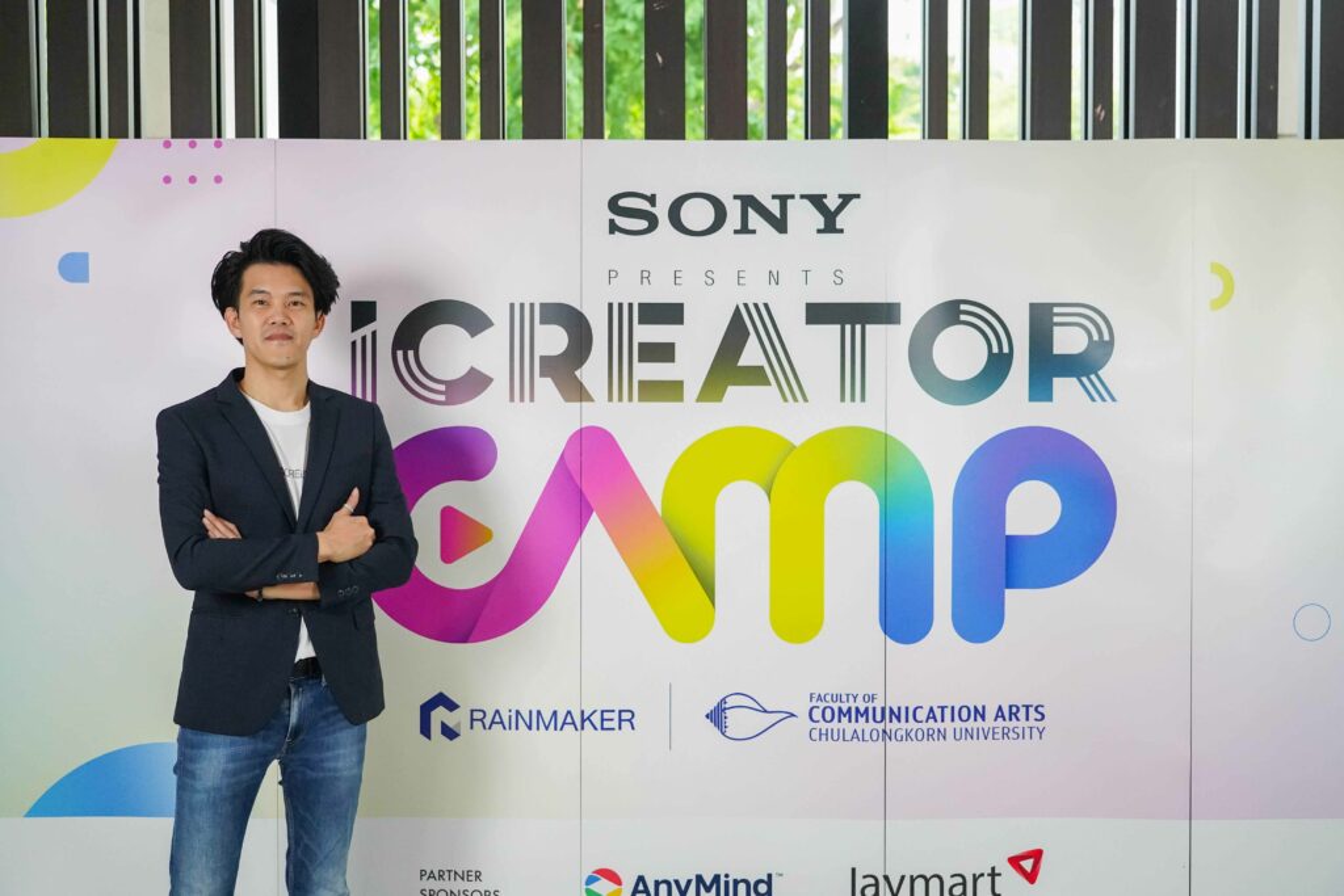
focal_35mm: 46
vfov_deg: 29.3
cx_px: 672
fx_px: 1717
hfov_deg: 42.7
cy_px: 448
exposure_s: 1/800
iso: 6400
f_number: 4
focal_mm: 46
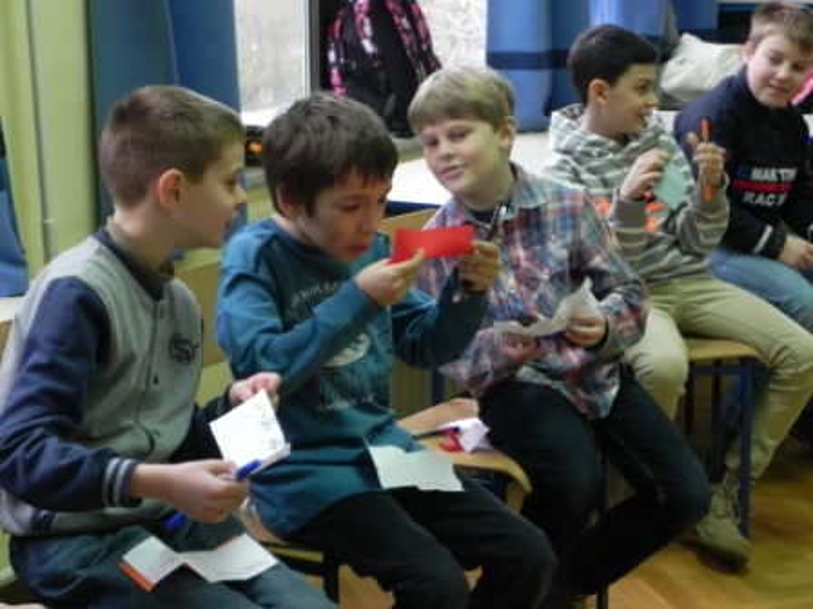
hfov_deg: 26.0
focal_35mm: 75
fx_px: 1761
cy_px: 304
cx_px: 406
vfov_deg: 19.6
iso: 336
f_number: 4
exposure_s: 1/30
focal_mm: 13.4
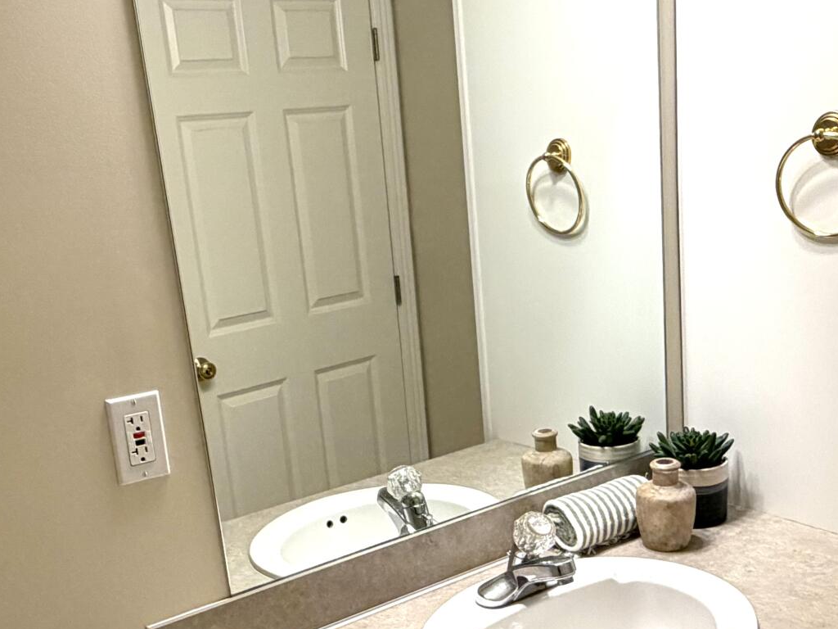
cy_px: 435
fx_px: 993
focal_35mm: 41
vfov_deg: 34.7
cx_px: 398
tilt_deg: -15.1
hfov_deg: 45.8
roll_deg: +6.3
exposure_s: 1/120
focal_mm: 2.22
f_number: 2.2
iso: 200
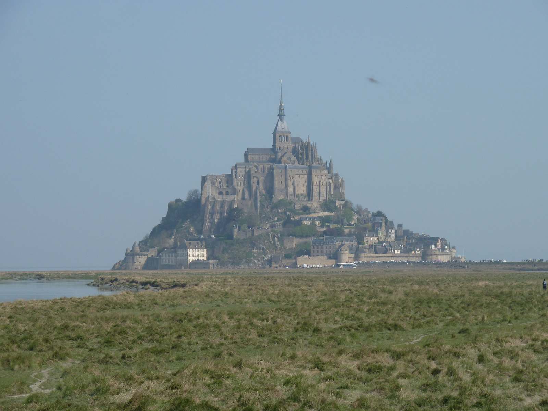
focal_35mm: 128
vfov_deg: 11.6
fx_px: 2026
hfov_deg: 15.4
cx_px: 274
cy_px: 206
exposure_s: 1/500
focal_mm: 21
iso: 80
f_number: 5.6
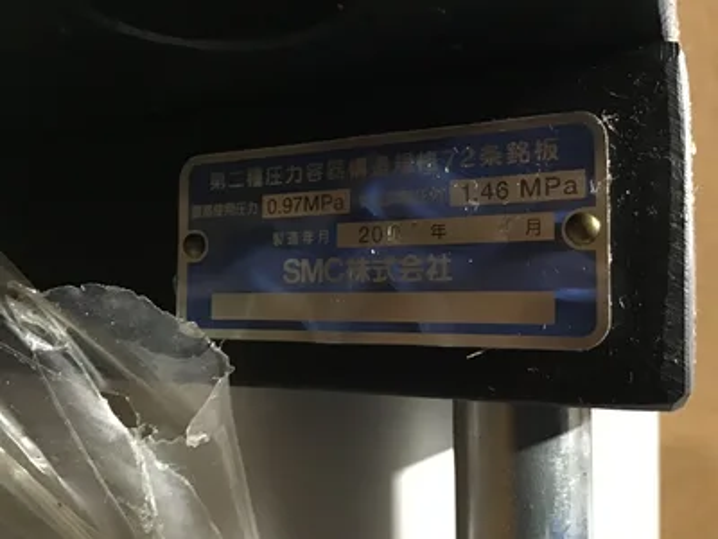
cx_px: 359
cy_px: 270
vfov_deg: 45.4
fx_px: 643
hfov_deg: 58.4
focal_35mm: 31
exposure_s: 1/15
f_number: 2.4
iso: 640
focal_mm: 3.3
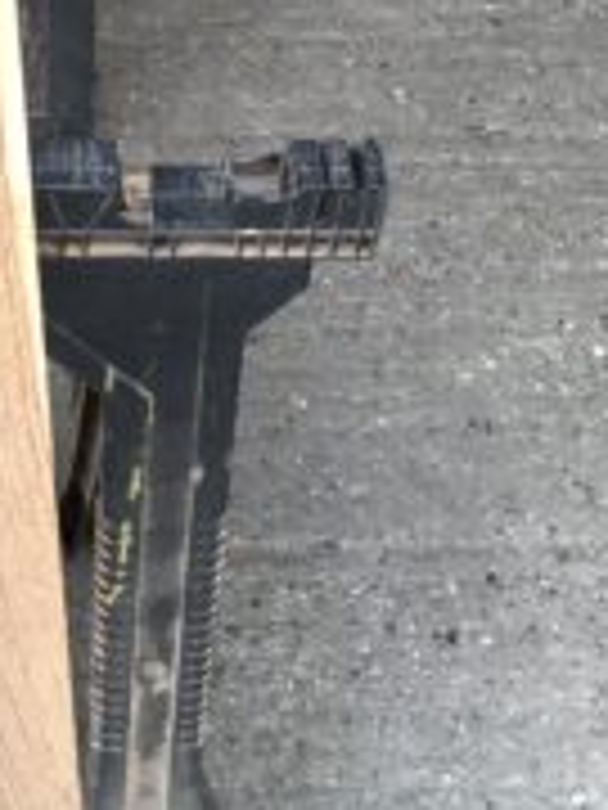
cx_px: -198
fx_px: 2014
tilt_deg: -51.5
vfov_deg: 22.3
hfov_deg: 16.2
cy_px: 115
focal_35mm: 86
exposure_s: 1/100
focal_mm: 4.15
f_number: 2.2
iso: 32
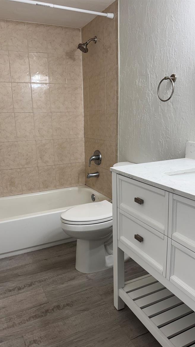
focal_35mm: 27
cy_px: 179
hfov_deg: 42.9
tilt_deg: -13.5
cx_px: 91
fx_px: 248
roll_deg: +1.9
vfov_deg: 69.8
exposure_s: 1/120
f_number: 1.78
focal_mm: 6.76
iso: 100
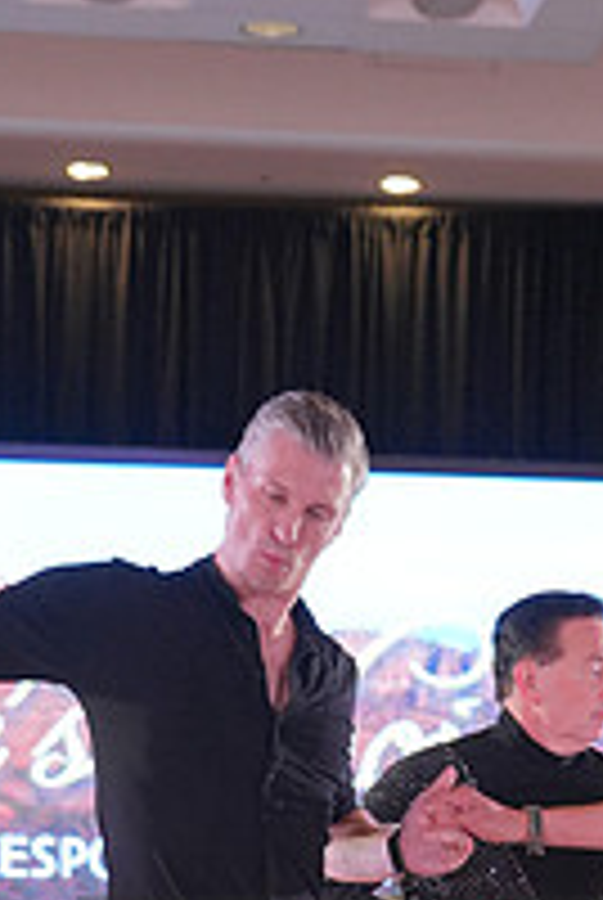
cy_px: 1048
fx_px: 4281
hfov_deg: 8.0
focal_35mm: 171
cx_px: 700
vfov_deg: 11.8
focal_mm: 59
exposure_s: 1/400
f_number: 4
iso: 2500
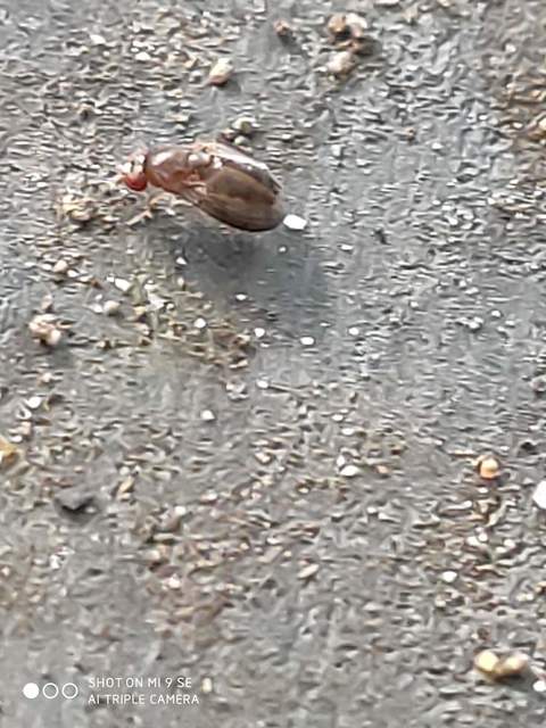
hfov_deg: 53.1
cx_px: 273
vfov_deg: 67.3
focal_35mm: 26
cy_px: 364
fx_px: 547
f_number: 1.75
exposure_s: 1/120
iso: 943
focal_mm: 4.77
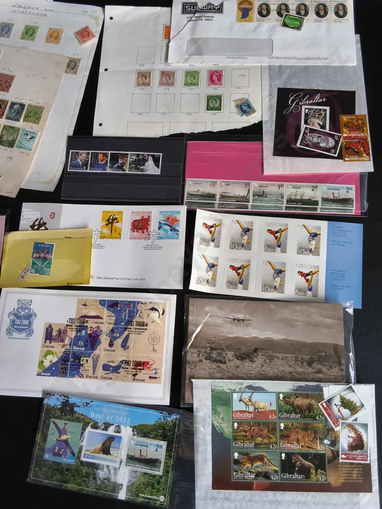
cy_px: 254
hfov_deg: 51.4
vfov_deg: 65.3
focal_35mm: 27
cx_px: 191
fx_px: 397
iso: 50
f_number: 2
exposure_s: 1/100
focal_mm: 2.87
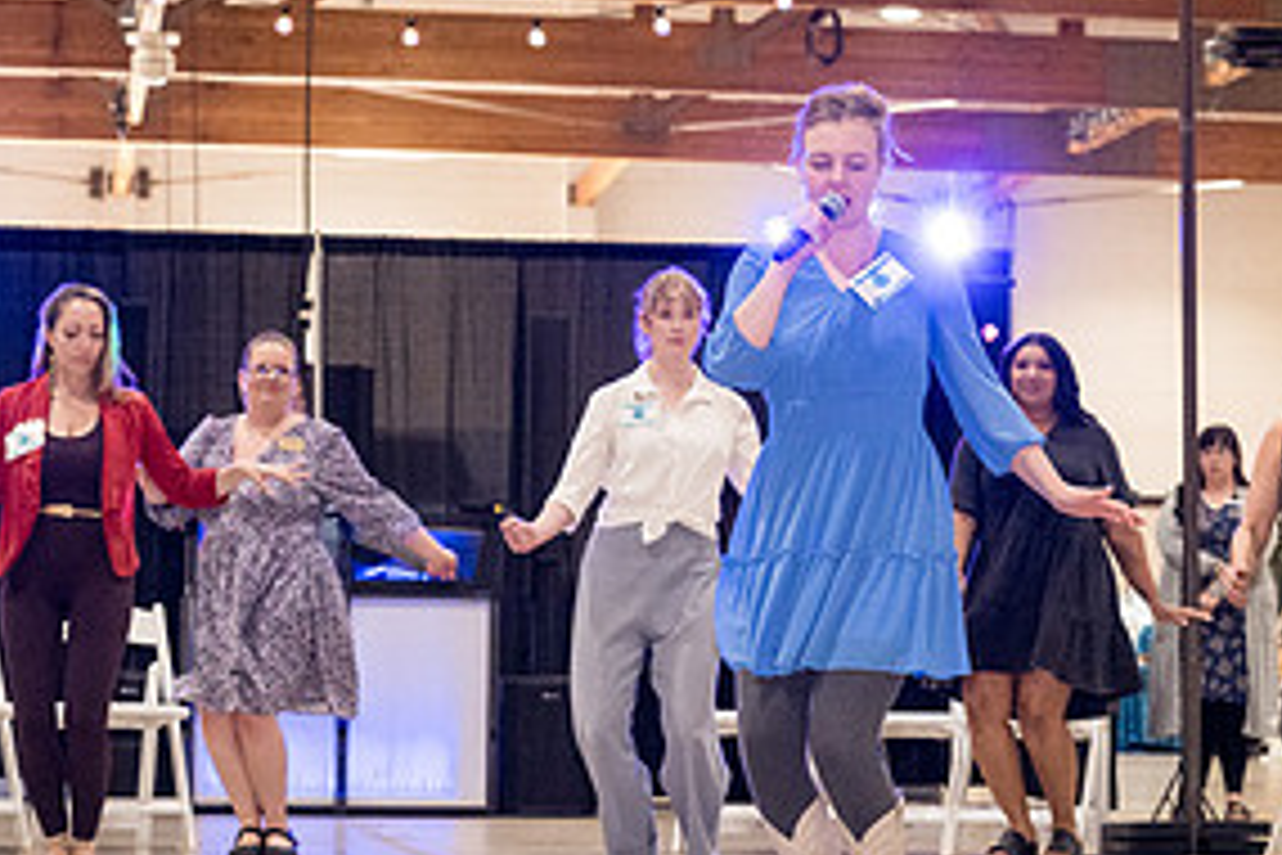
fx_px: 4131
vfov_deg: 11.8
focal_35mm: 116
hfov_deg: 17.6
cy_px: 691
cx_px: 751
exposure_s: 1/400
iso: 4000
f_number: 4
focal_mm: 57
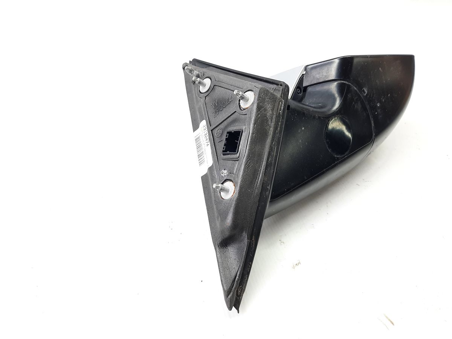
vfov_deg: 54.9
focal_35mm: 25
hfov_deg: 69.4
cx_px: 226
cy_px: 170
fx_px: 326
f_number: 2
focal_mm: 4.6
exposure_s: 1/50
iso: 100
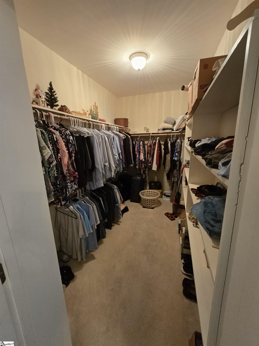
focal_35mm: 13
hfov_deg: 89.9
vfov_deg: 106.2
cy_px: 173
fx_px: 130
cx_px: 130
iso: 800
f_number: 2.2
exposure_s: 1/60
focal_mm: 2.2
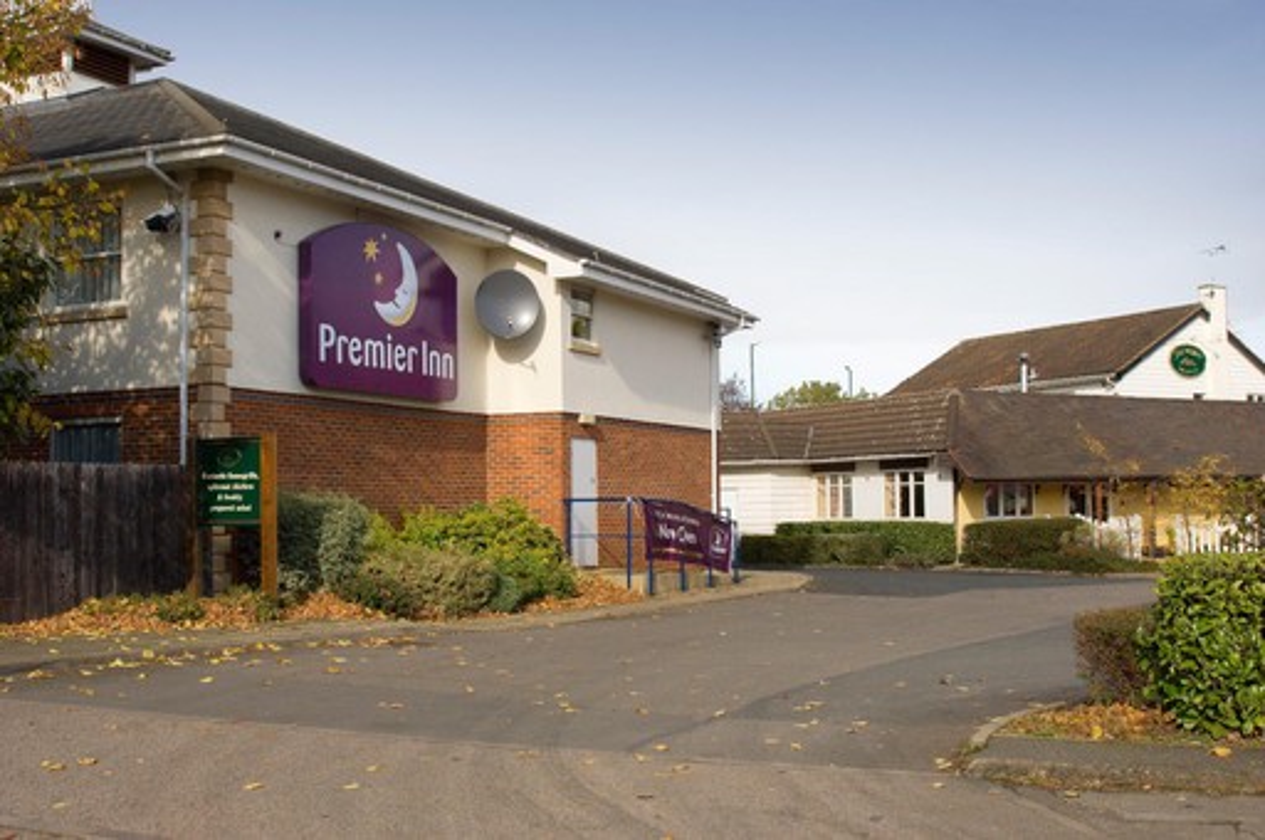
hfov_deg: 46.5
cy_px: 420
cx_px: 632
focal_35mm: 42
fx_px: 1474
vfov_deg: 31.8
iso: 400
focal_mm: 28
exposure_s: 1/800
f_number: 8
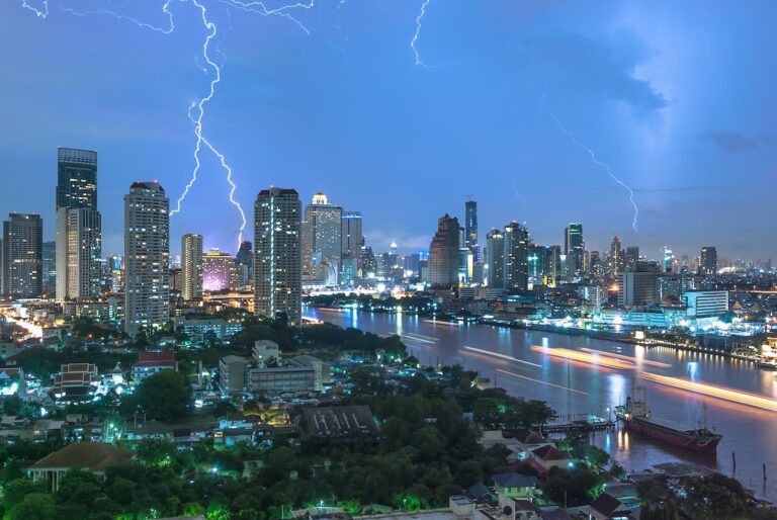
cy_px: 260
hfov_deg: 55.1
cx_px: 388
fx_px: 745
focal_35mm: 34
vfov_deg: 38.5
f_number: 8
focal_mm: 23
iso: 100
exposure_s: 20
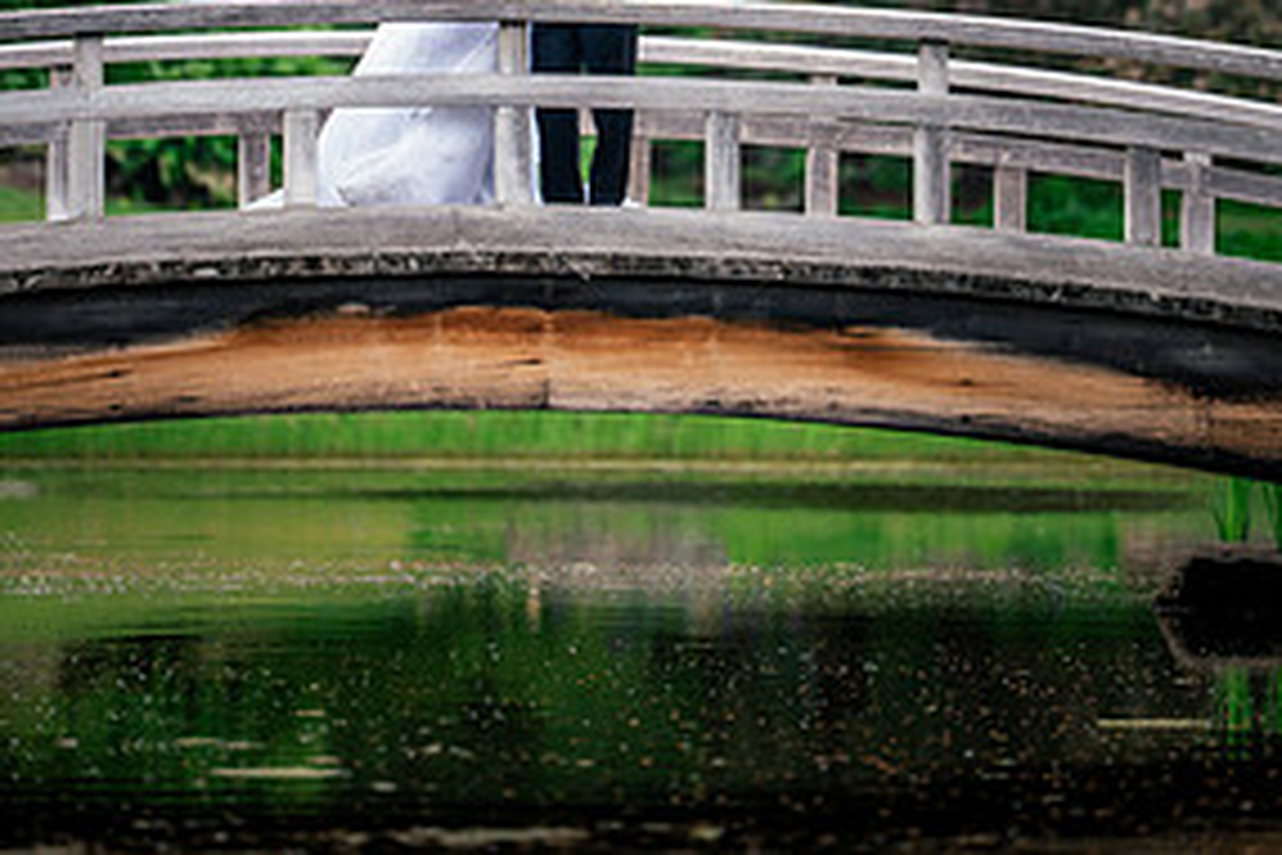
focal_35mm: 305
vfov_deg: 4.5
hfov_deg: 6.8
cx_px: 693
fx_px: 10861
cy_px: -11
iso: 64
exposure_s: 1/200
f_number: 2
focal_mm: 150
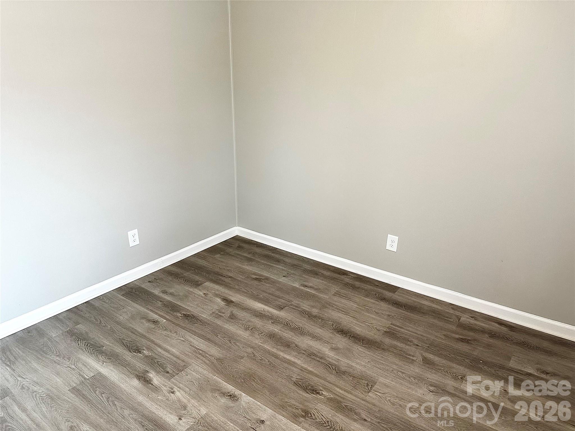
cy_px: 216
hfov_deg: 71.6
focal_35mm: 24
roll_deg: -0.5
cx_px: 288
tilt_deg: -18.9
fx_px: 399
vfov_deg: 56.8
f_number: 1.78
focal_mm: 6.86
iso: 320
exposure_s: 1/60
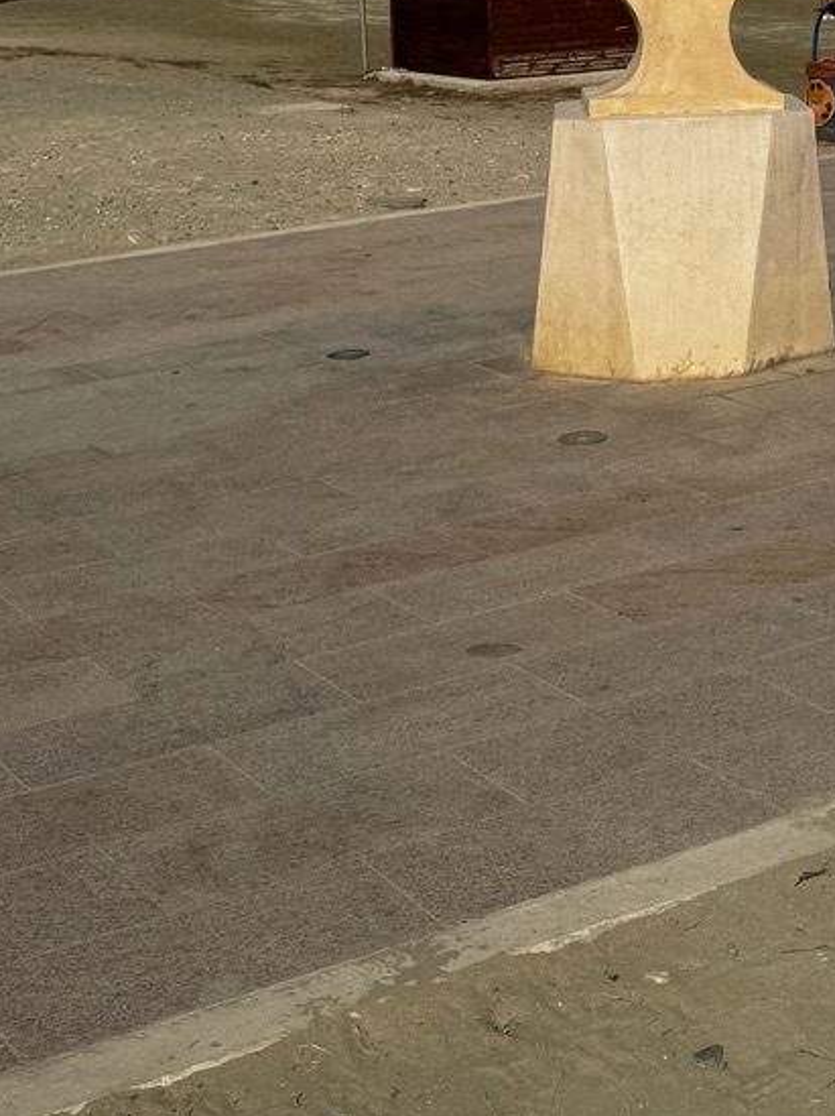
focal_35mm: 70
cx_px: 859
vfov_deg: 25.2
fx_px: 2254
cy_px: -193
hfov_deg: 20.3
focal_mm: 6.76
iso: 80
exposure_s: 1/12346
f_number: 1.78
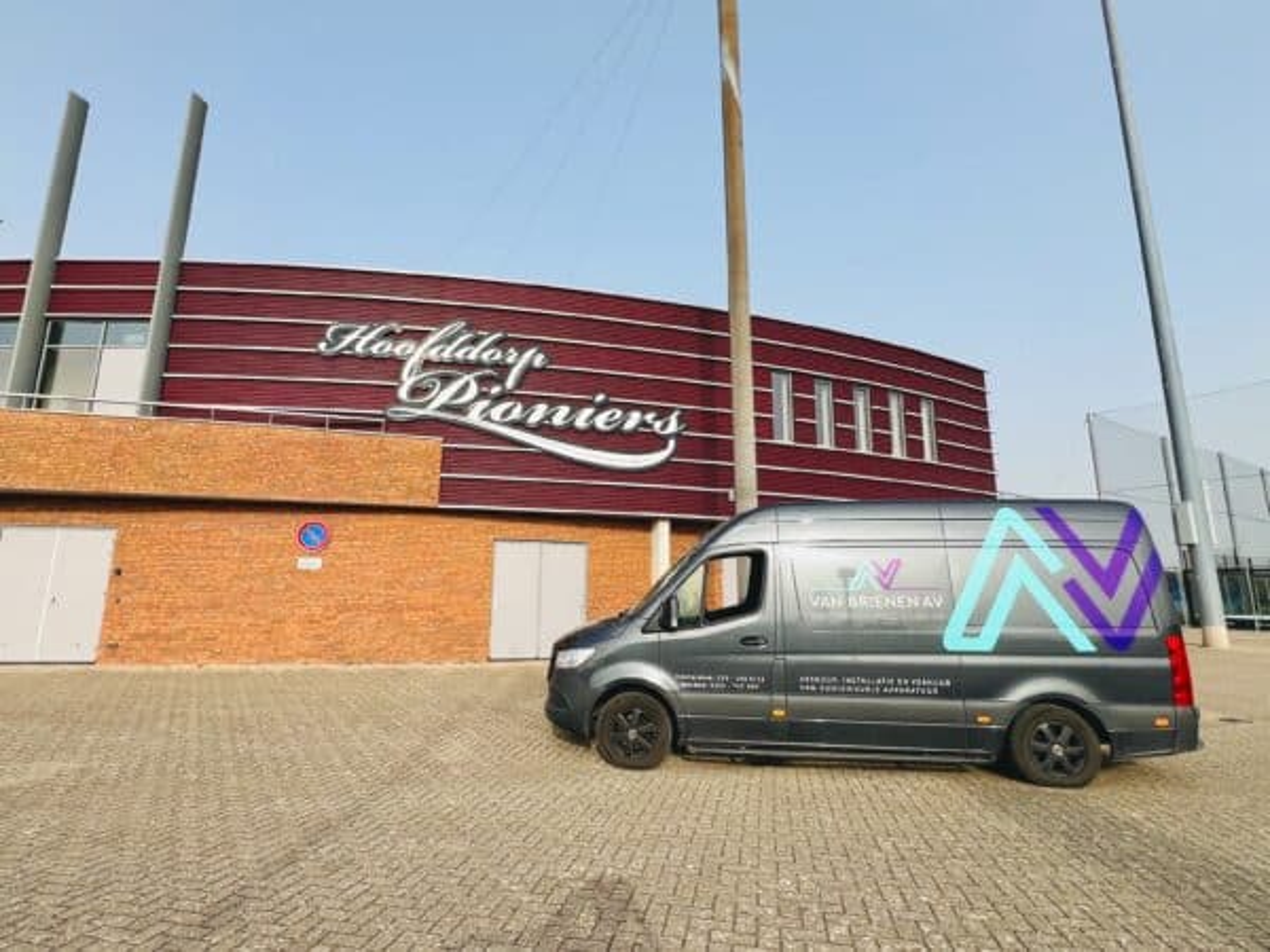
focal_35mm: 13
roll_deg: -0.4
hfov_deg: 106.2
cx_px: 635
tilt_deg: +11.6
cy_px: 476
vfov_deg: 89.9
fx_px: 477
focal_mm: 1.57
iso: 32
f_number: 1.8
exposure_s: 1/1107
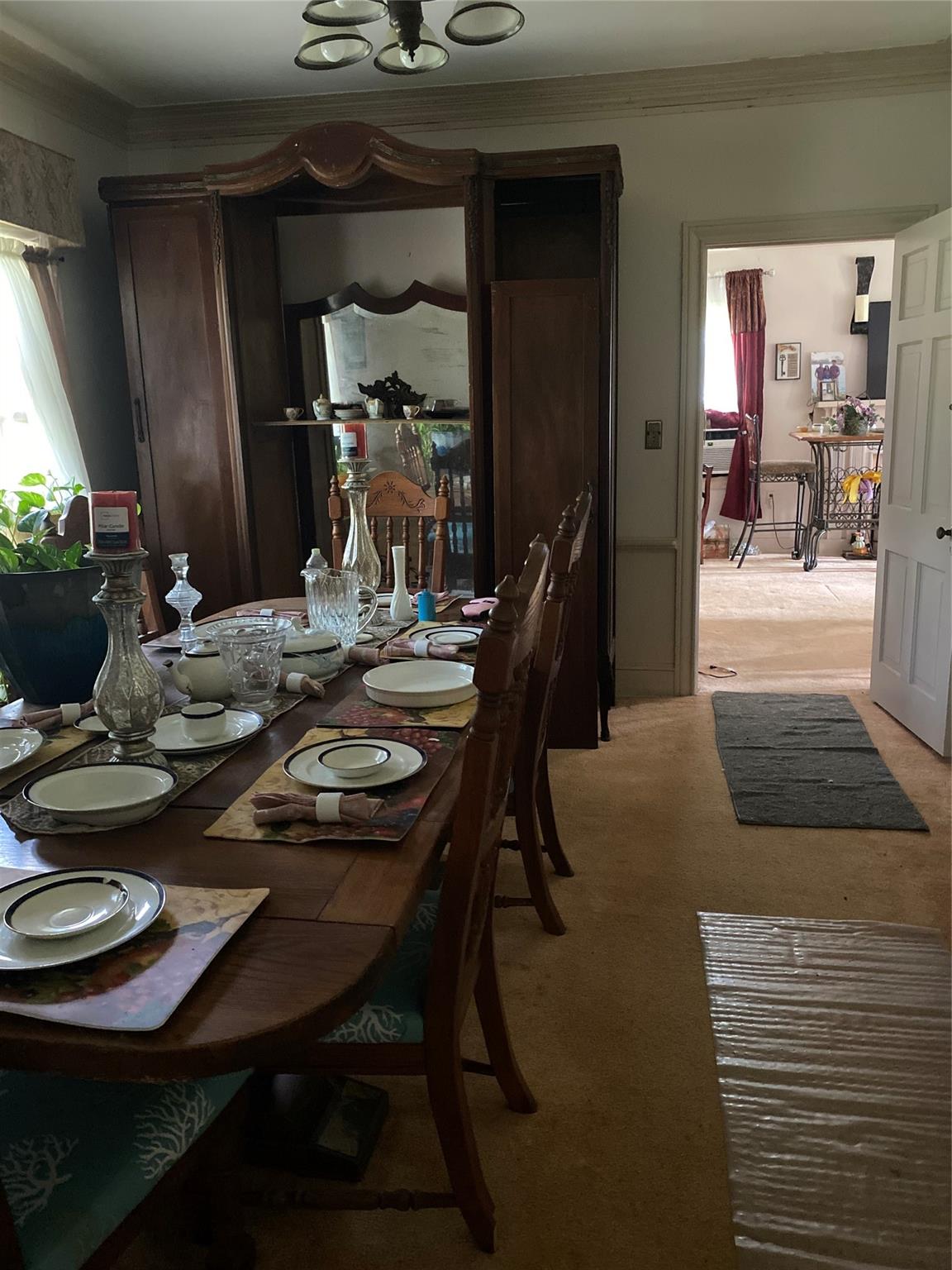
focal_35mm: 26
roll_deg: +1.8
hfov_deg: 53.1
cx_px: 476
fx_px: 953
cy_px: 635
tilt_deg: -13.3
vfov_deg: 67.3
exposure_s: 1/30
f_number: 1.8
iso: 1000
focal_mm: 4.25
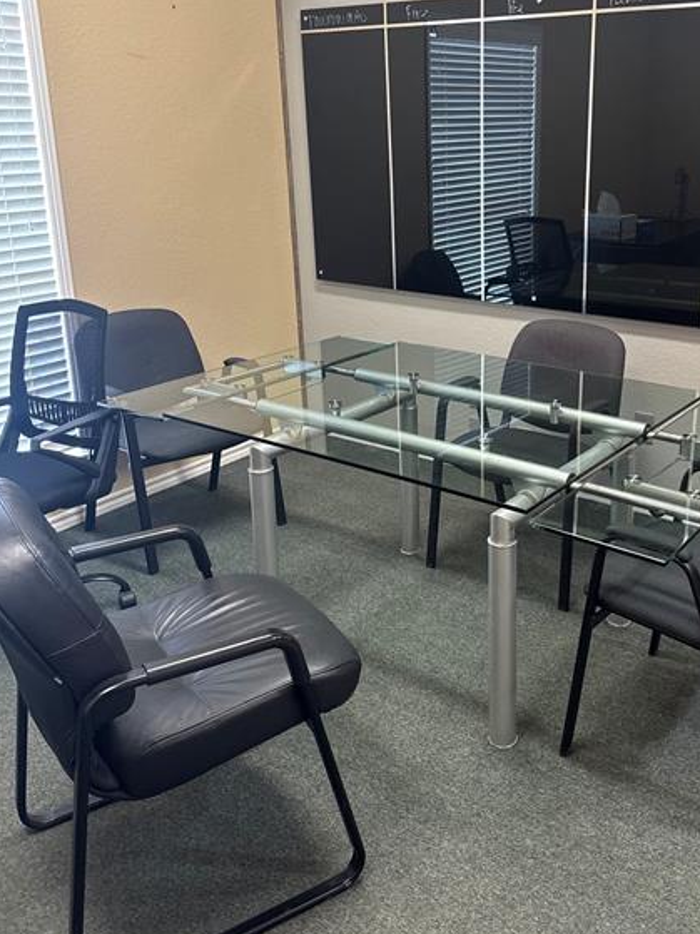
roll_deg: +0.9
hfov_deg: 42.3
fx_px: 890
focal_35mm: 33
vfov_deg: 54.9
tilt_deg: -15.7
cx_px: 474
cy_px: 369
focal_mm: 6.76
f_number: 1.78
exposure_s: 1/60
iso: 200
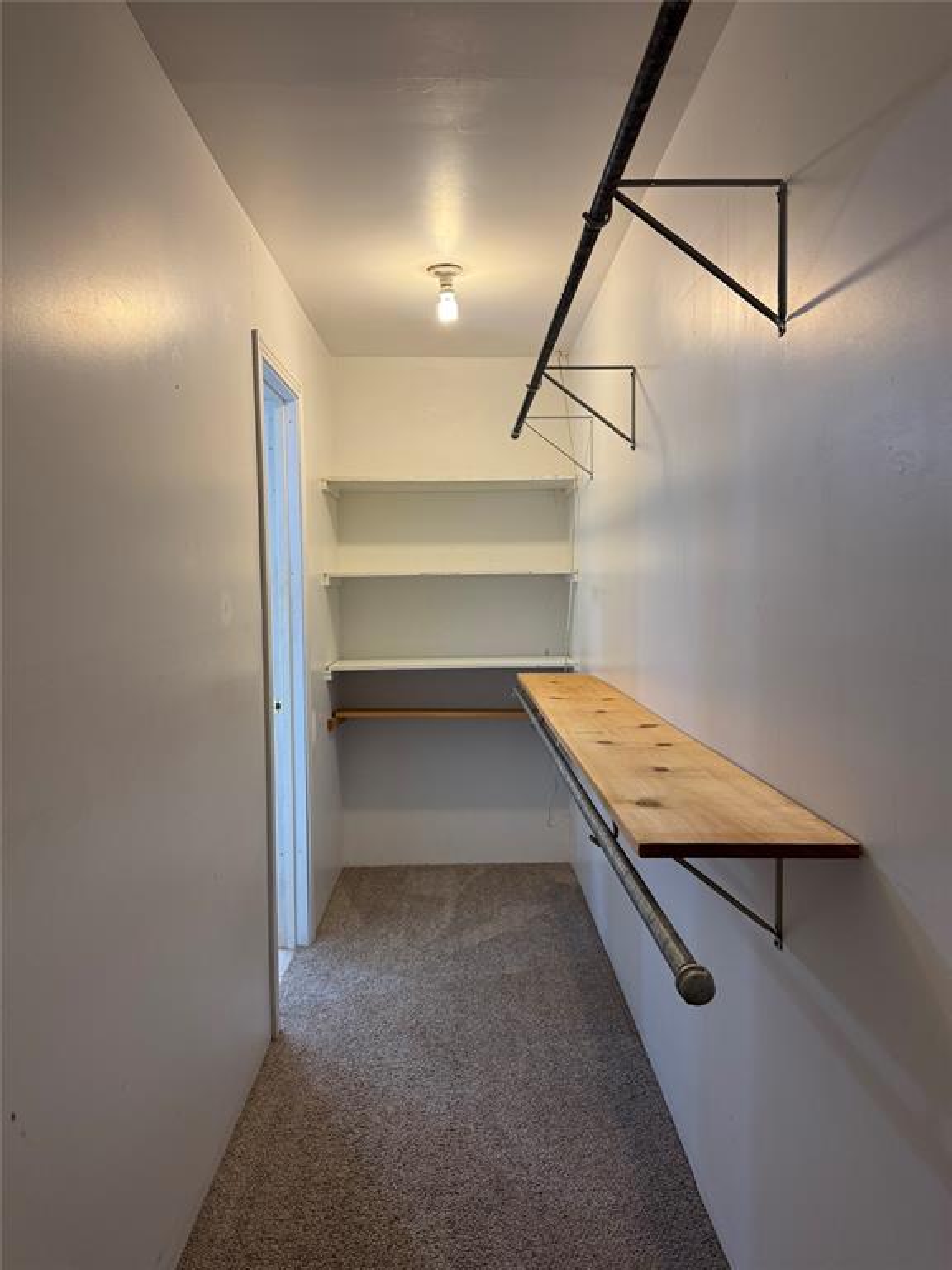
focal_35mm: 24
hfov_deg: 56.8
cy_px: 635
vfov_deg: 71.6
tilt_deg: -3.9
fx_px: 880
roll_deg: +0.4
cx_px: 476
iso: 200
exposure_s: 1/120
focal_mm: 6.76
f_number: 1.78
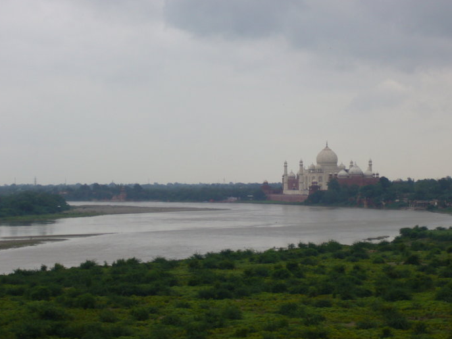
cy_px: 174
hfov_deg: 17.9
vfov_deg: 13.5
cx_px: 228
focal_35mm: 110
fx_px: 1436
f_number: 5
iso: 80
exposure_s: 1/100
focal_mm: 17.4
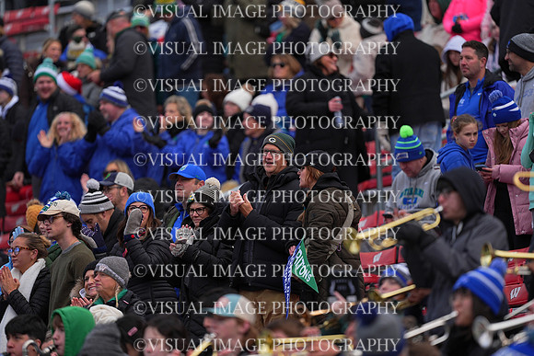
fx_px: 4451
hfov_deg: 6.9
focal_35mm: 300
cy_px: 178
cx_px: 267
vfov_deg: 4.6
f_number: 2.8
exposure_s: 1/2500
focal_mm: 300
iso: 250
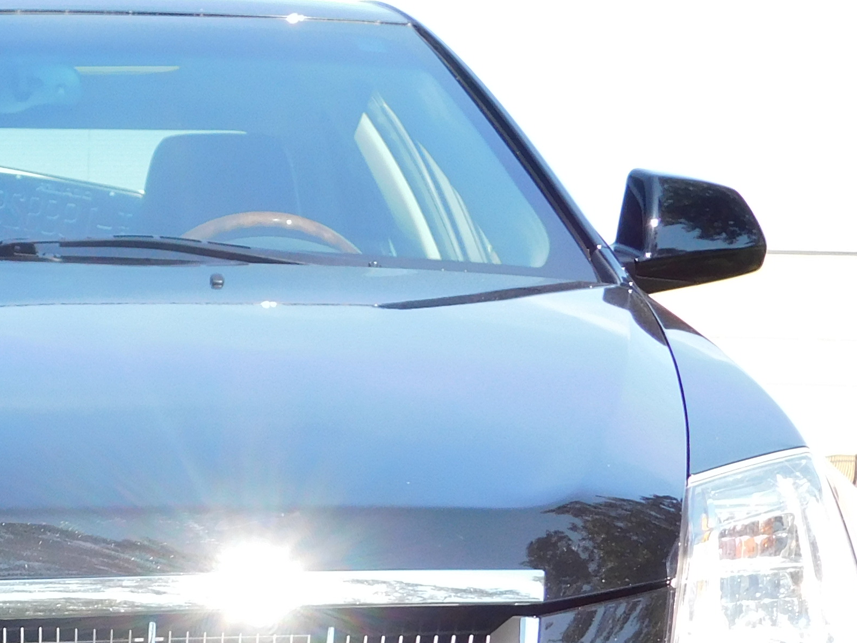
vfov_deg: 11.2
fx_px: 3218
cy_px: 756
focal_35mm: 130
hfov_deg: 14.8
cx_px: -93
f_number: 3.7
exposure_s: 1/250
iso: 125
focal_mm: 8
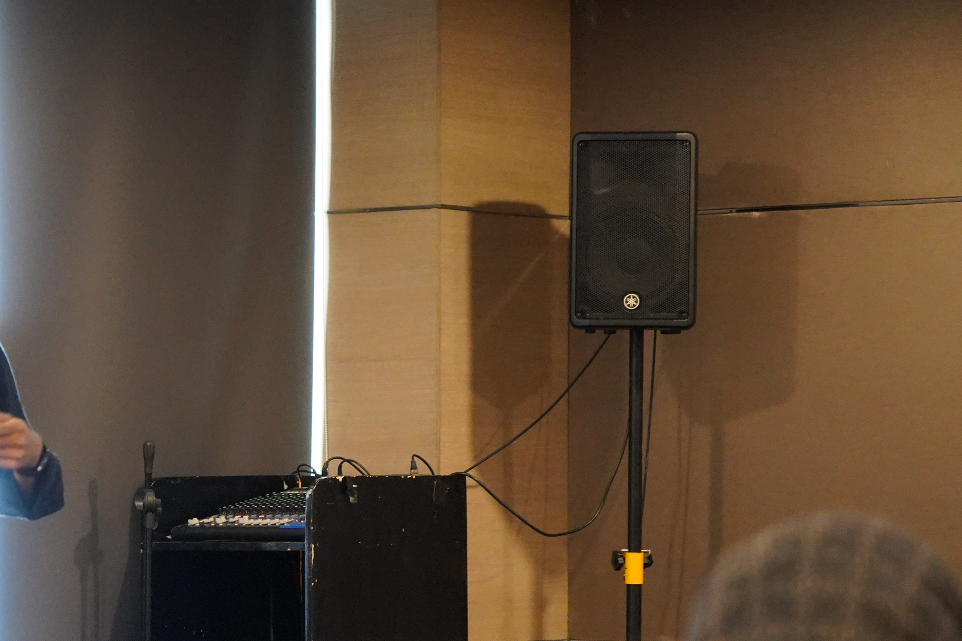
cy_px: 545
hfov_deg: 14.1
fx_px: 3821
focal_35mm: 143
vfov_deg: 9.6
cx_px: -17
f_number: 5
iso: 5000
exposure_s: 1/100
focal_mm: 70
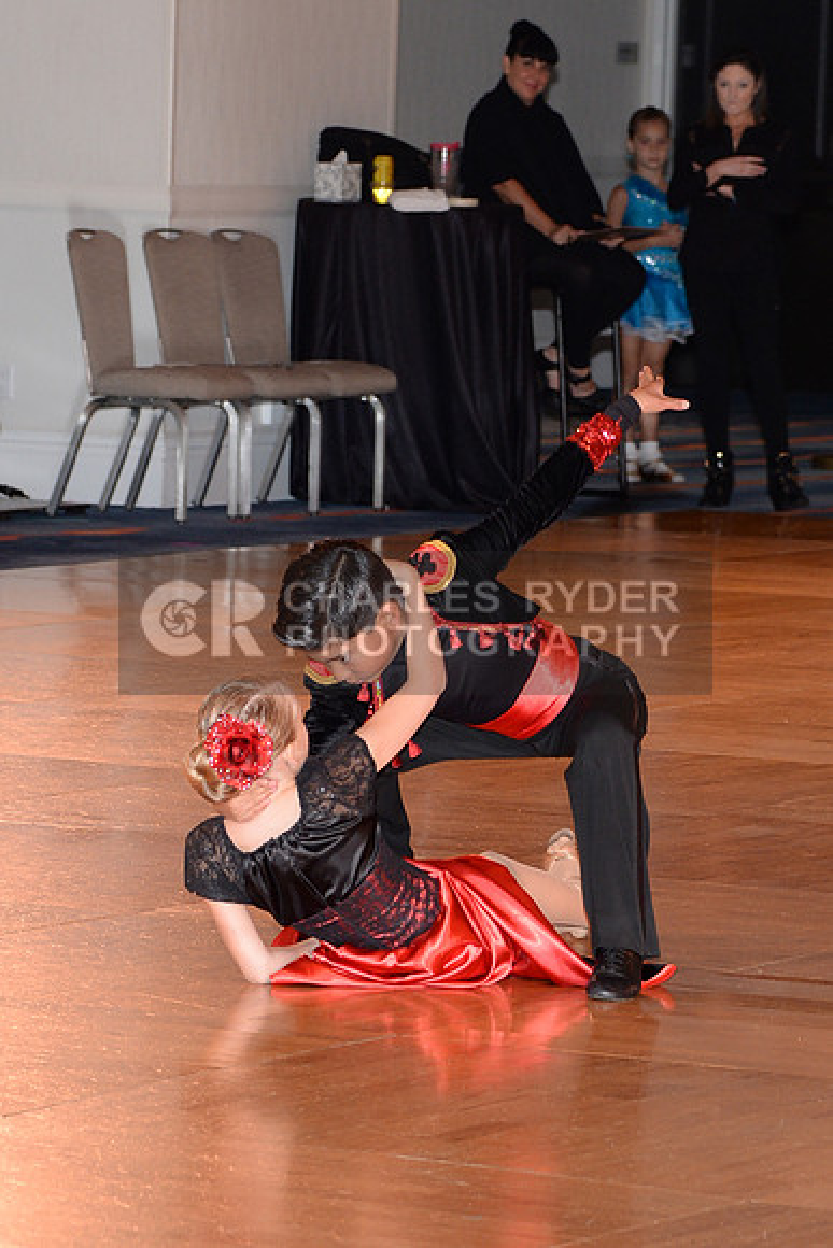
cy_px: 624
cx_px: 416
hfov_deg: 11.4
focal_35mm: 120
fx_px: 4162
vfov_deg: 17.1
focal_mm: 120
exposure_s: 1/200
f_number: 5.6
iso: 1250
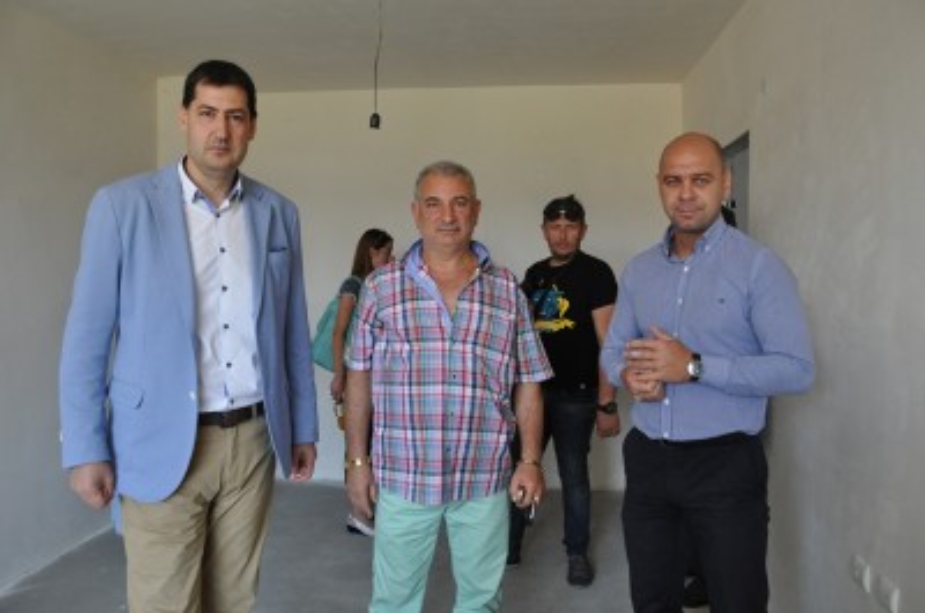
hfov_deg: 67.5
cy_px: 306
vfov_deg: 47.7
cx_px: 462
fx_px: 692
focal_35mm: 27
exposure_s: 1/100
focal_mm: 18
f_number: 5
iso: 1000
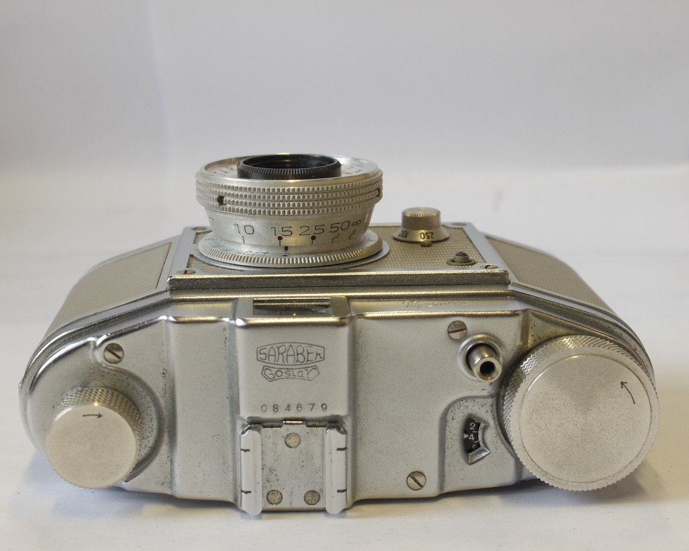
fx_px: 1284
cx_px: 350
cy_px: 276
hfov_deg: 30.0
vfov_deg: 24.2
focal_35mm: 63
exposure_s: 1/50
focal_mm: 30
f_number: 7.1
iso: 400
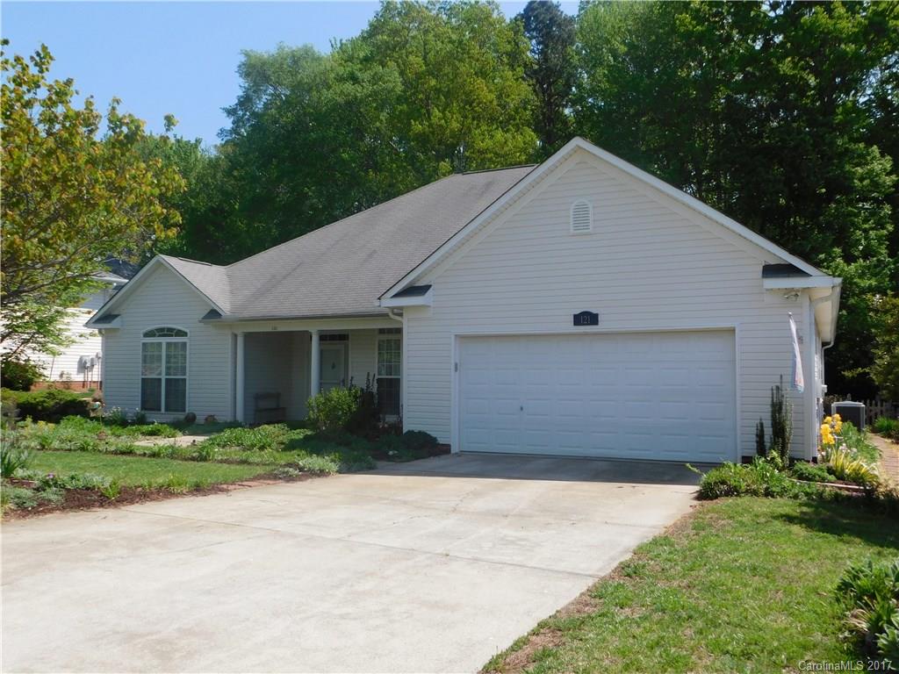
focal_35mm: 30
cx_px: 450
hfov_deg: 60.0
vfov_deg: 46.8
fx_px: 779
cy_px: 337
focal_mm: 5.3
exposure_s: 1/1250
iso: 125
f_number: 3.2
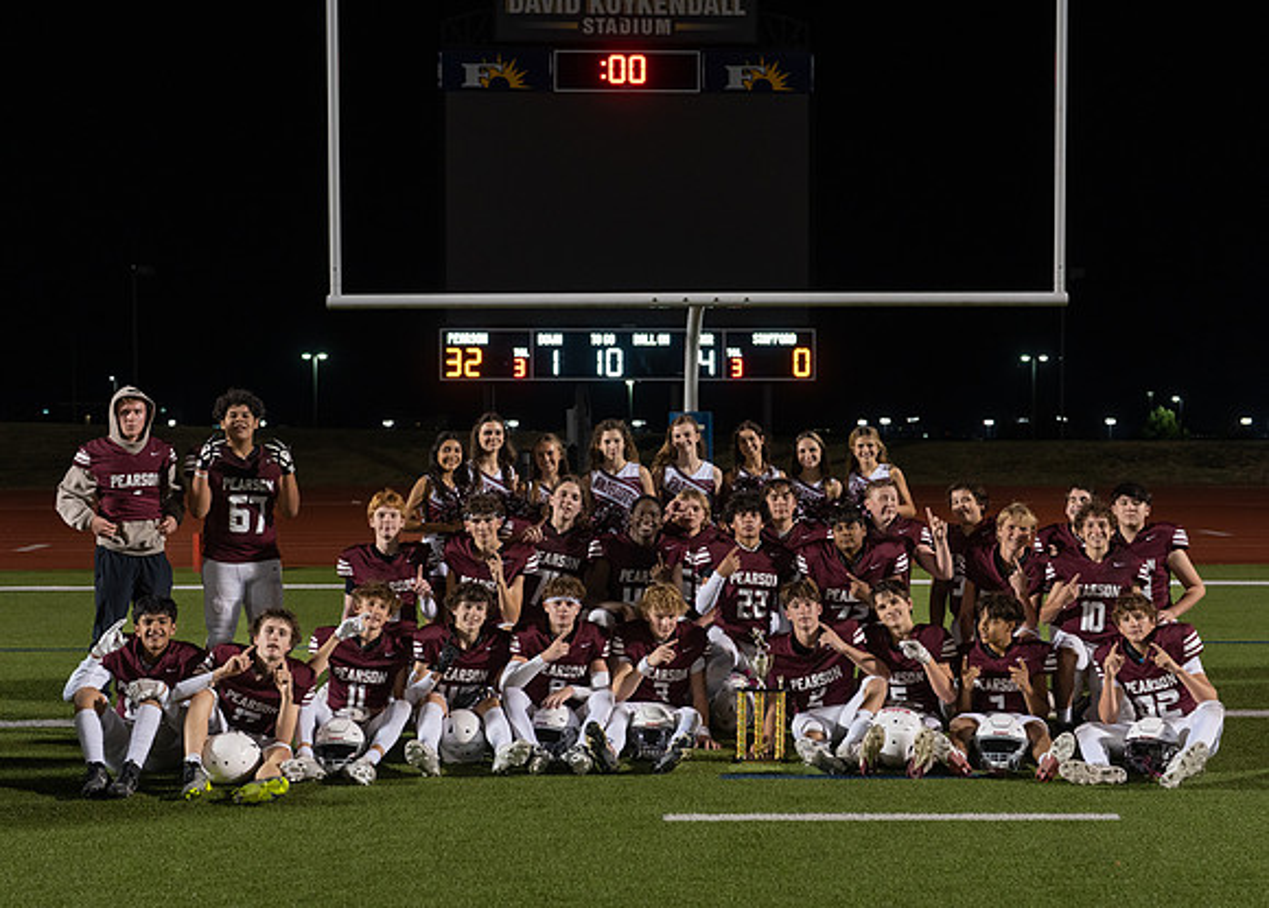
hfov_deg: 35.2
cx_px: 659
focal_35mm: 55
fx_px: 2000
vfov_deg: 25.6
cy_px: 462
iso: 1000
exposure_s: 1/320
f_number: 2.8
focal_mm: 50
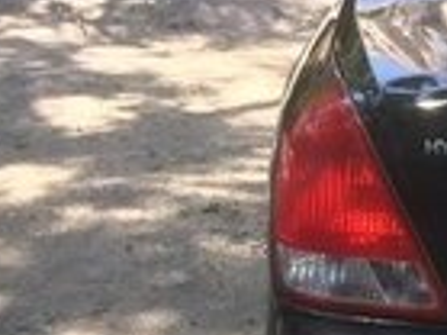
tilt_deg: -14.2
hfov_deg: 12.7
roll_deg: -4.3
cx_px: 855
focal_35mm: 138
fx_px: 1780
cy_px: 256
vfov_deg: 10.7
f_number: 2.2
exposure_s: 1/373
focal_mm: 4.15
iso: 32
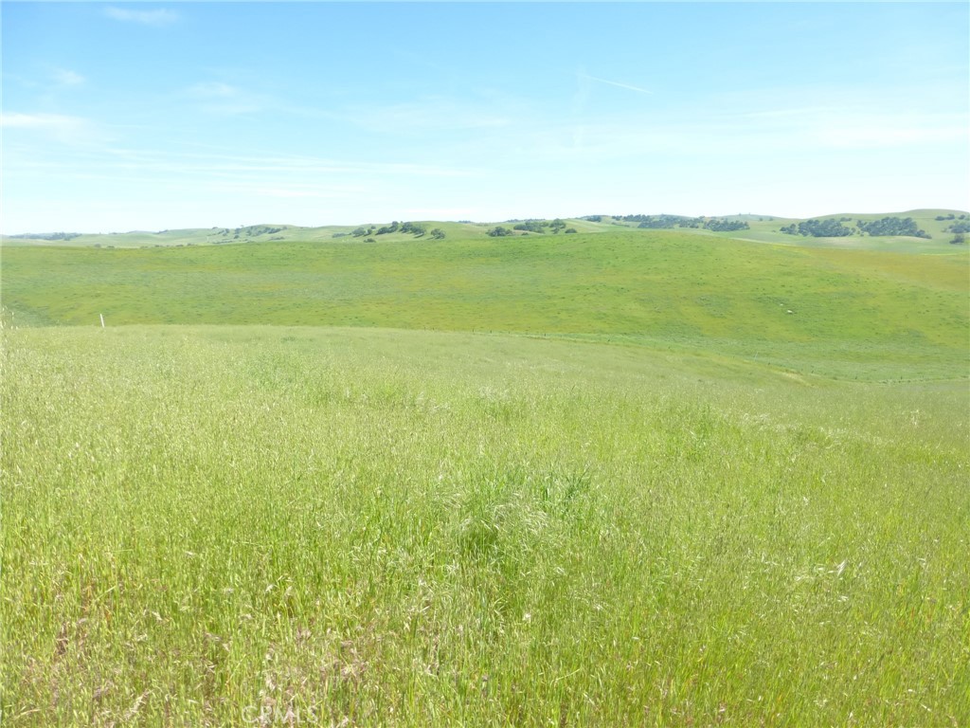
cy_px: 364
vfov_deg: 56.8
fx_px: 673
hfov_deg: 71.6
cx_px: 485
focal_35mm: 24
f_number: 4
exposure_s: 1/400
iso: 100
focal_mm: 4.3
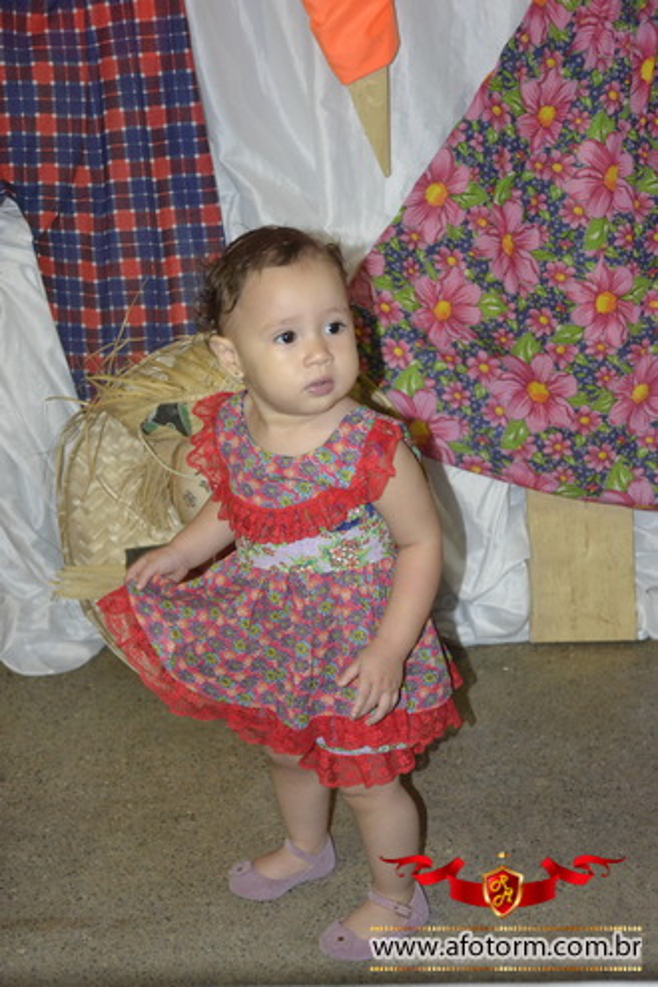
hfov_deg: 22.6
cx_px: 329
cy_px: 494
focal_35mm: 60
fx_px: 1645
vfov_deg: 33.4
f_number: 4.5
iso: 3200
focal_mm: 40
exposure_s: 1/60
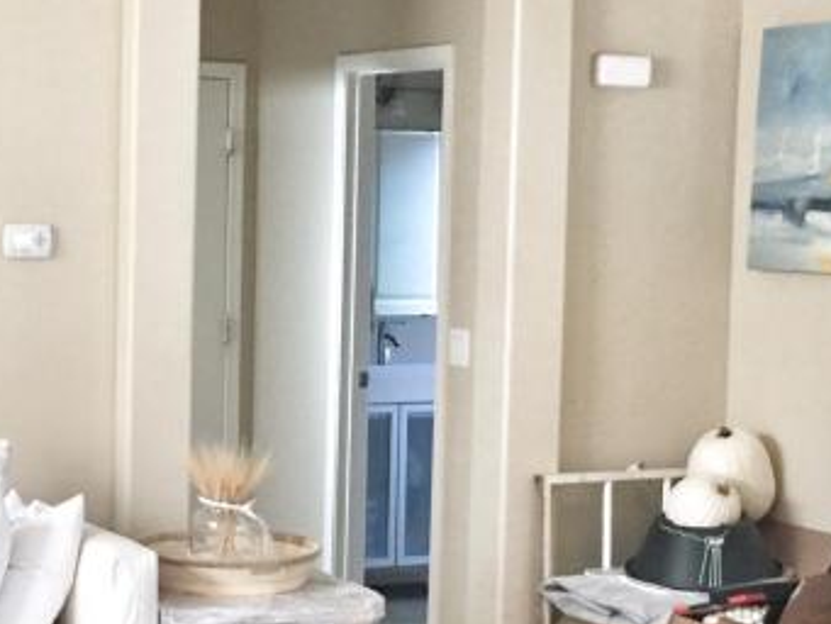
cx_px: 275
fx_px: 2089
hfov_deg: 22.4
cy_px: 380
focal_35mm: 87
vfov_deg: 17.0
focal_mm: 4.15
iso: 125
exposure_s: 1/15
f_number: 2.2
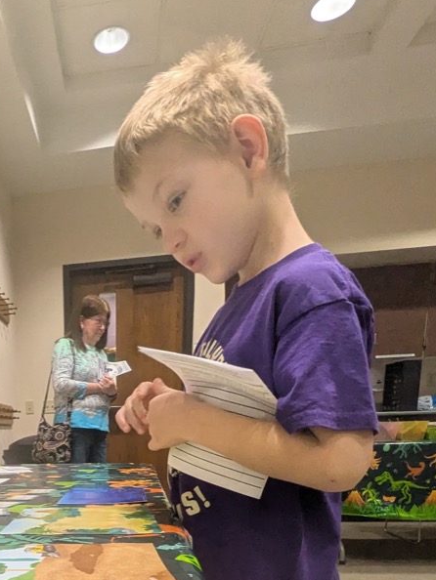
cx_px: 18
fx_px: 554
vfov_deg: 48.6
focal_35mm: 33
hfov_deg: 38.9
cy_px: 536
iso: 427
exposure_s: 1/60
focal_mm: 1.83
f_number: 2.2
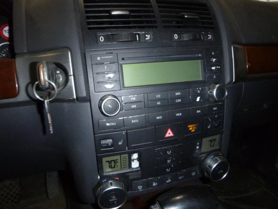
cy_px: 104
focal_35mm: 25
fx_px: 201
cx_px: 139
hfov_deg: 69.4
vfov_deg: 54.9
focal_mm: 4.5
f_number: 3.9
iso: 400
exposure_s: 1/60
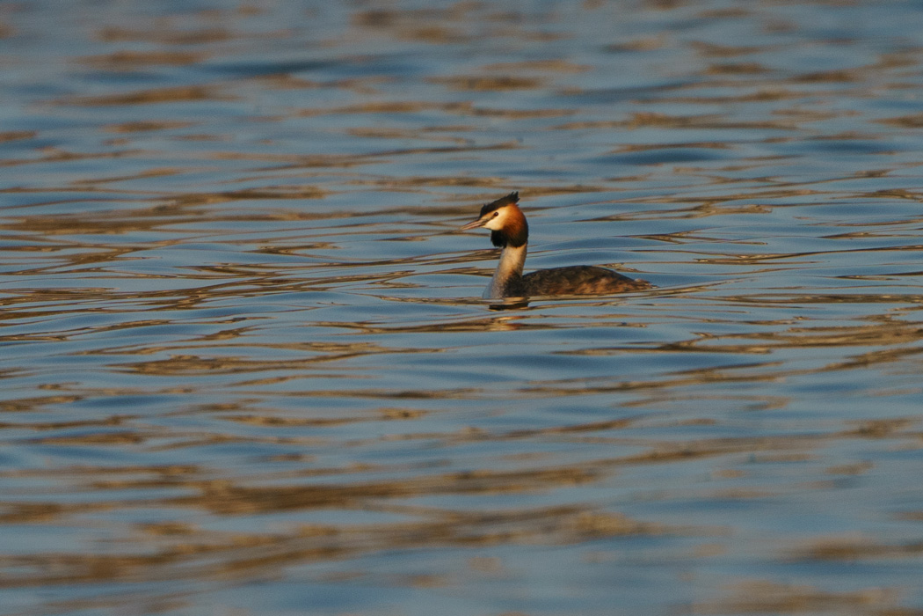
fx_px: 15382
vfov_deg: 2.3
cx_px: 462
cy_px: 308
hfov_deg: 3.4
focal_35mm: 600
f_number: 6.3
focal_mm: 600
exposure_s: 1/2000
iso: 800
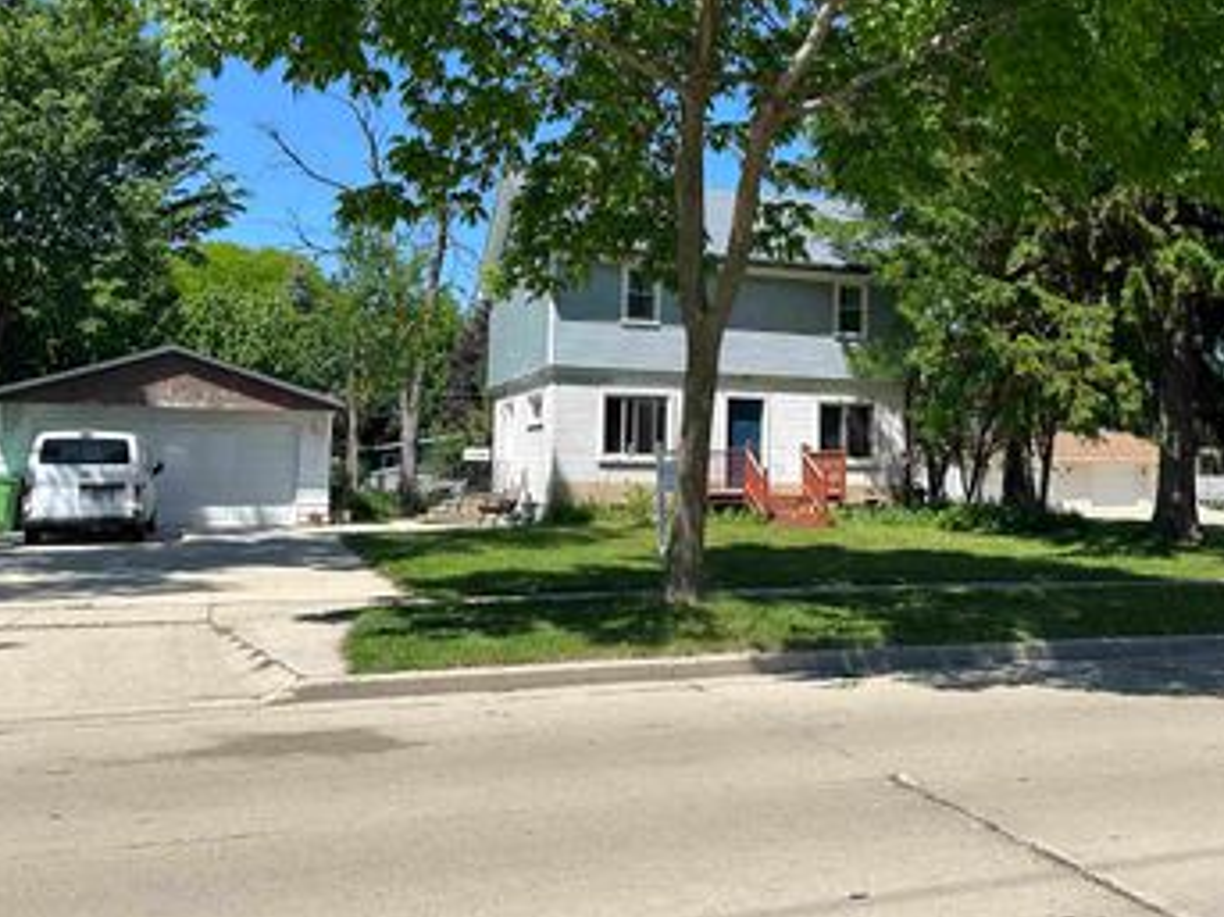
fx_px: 1237
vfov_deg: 40.5
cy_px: 362
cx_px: 824
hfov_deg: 51.6
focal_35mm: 35
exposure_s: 1/3597
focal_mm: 6.86
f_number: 1.78
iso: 80
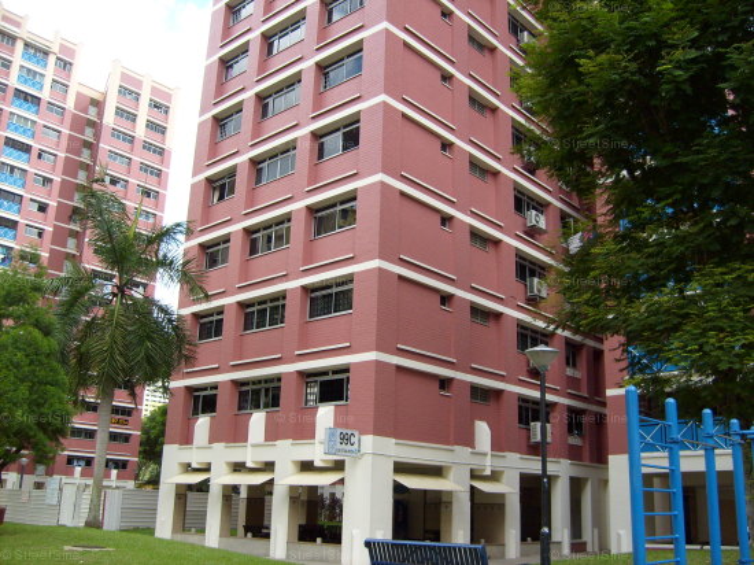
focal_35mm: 35
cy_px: 282
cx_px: 377
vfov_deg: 40.7
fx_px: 762
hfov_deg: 52.6
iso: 80
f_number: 2.8
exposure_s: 1/350
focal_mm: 5.8
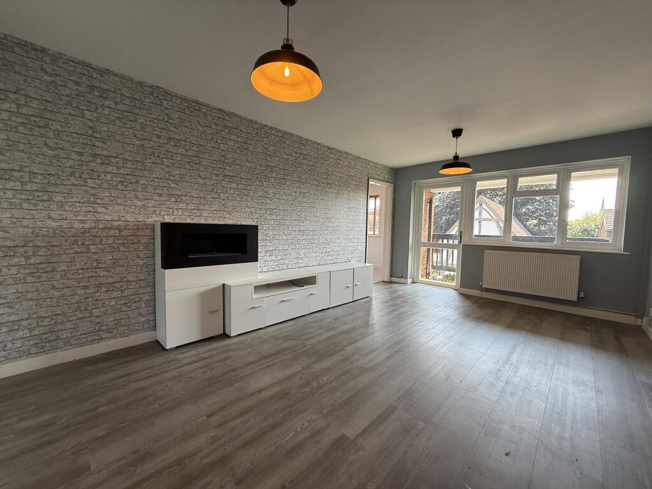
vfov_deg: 85.7
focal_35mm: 14
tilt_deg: -4.2
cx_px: 326
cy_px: 244
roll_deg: -1.1
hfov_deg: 102.1
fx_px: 264
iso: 80
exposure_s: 1/100
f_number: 2.2
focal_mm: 2.22
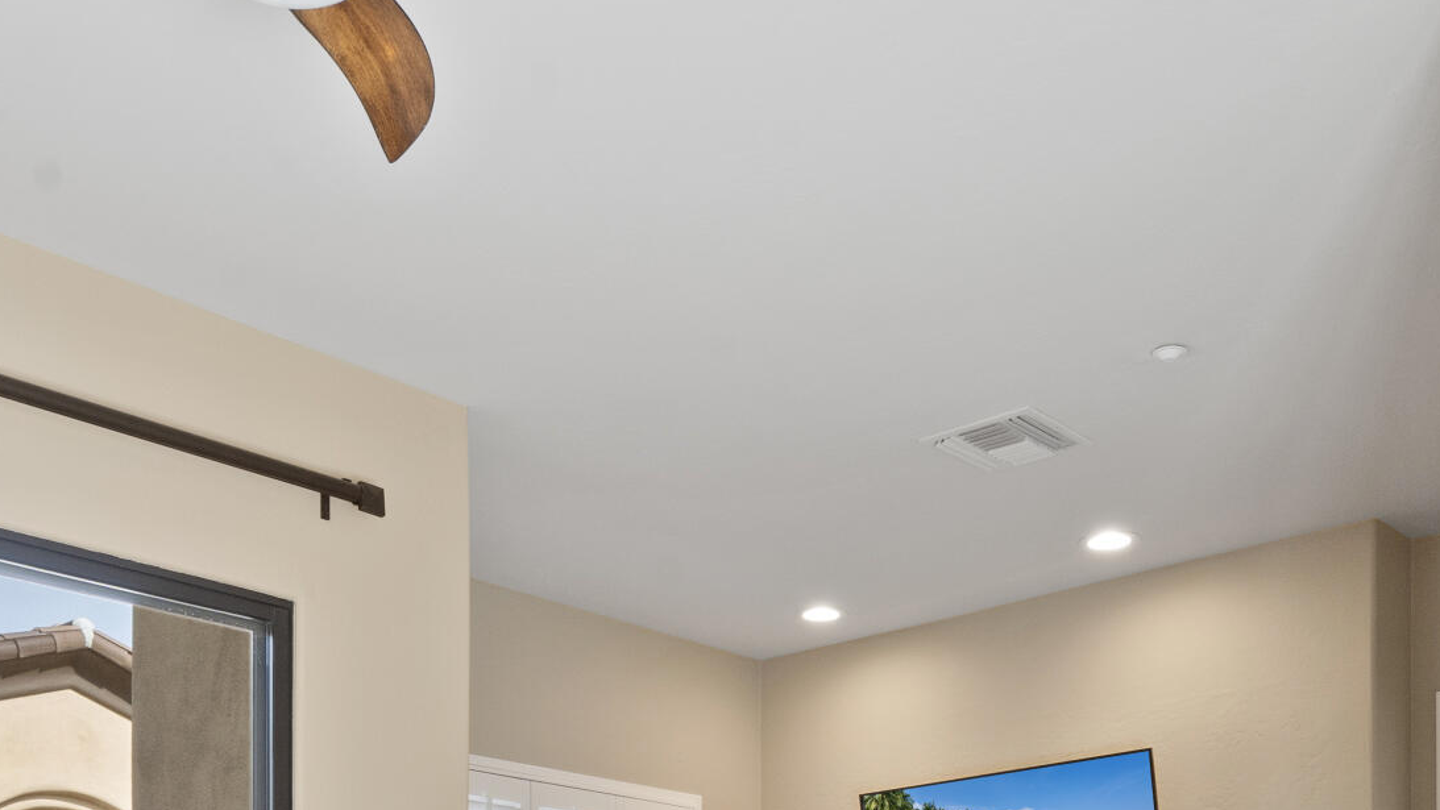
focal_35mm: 46
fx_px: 1757
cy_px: 1163
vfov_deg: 22.2
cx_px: 642
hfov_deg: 44.5
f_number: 11
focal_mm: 16
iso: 500
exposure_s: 1/10
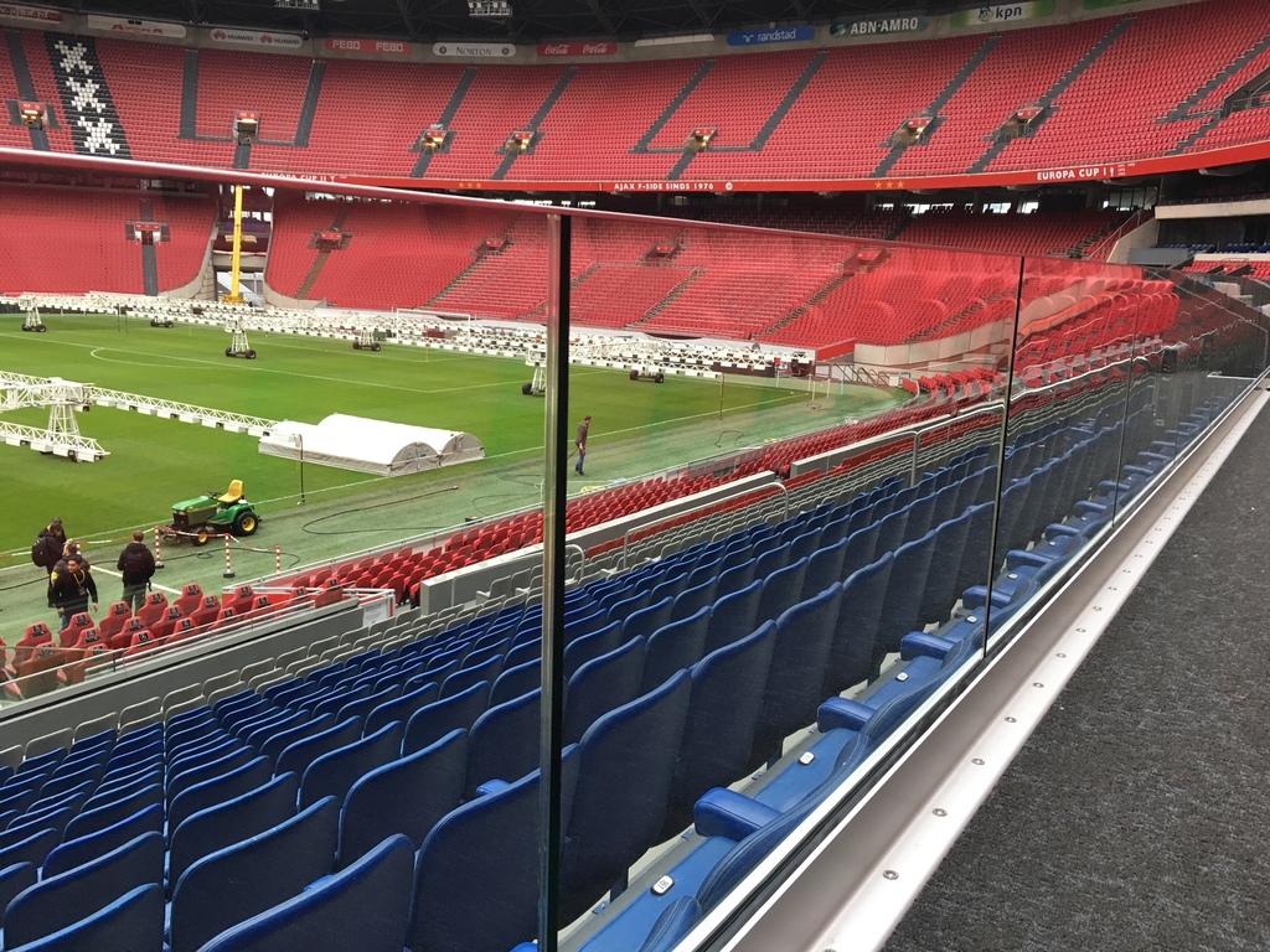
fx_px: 1064
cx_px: 635
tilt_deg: -11.5
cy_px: 476
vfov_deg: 48.2
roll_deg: -2.8
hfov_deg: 61.7
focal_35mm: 29
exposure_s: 1/33
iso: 64
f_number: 2.2
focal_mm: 4.2
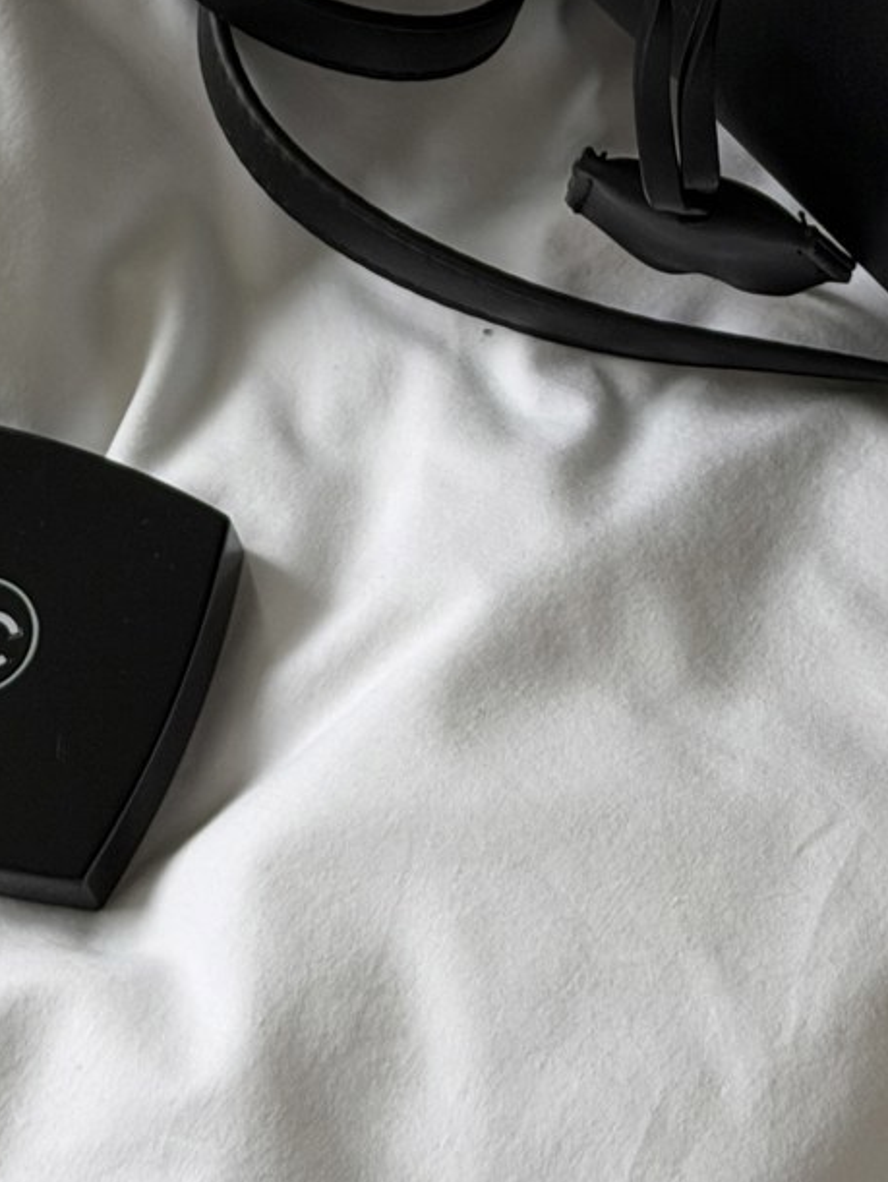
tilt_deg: -57.6
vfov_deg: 12.1
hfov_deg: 9.5
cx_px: 439
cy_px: -505
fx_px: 5364
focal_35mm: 157
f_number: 1.78
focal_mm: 6.76
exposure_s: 1/60
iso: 125
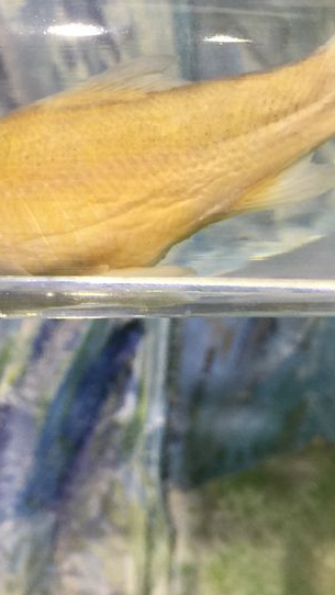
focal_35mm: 56
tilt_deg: -27.7
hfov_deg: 21.4
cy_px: 229
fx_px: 884
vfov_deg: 37.0
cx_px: 125
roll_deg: +0.3
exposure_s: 1/17
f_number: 2.2
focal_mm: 4.15
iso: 40
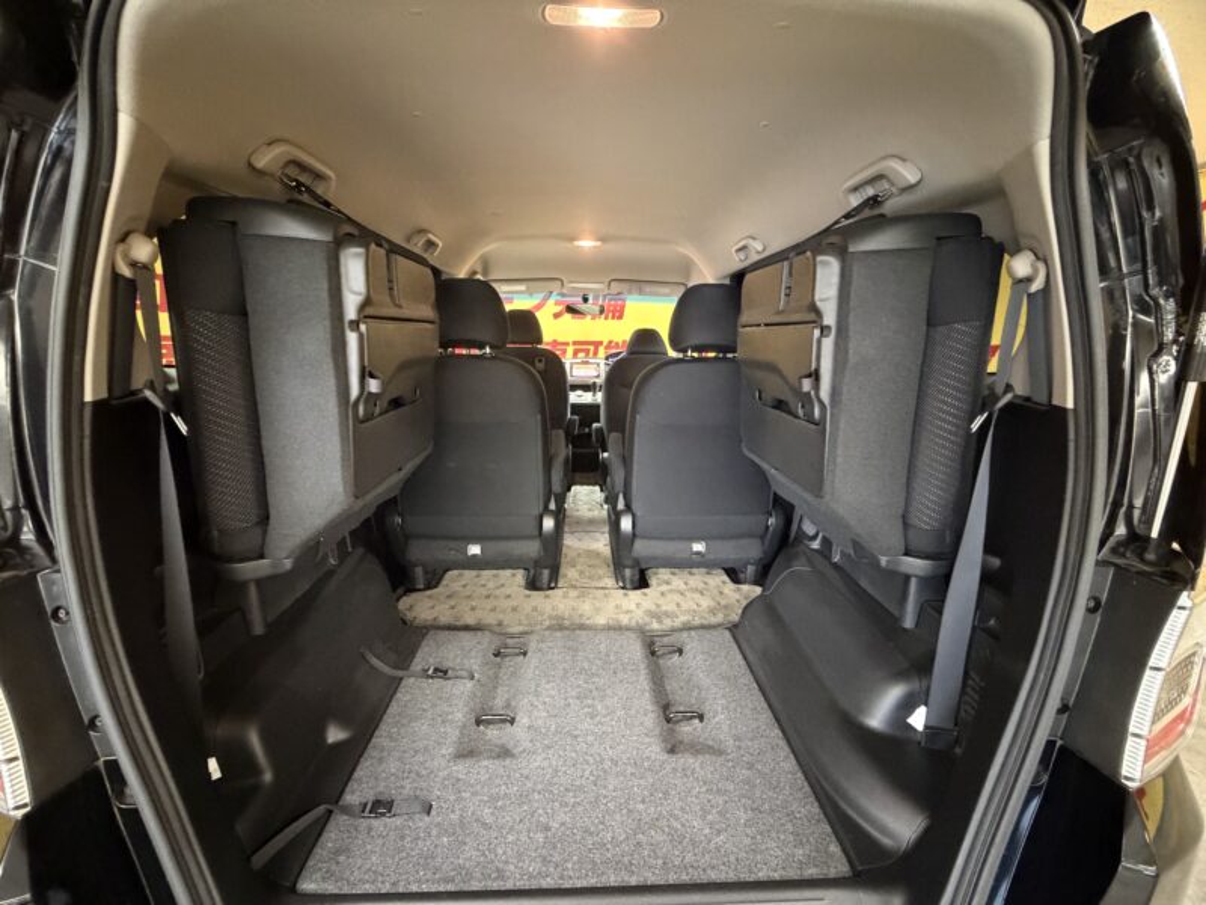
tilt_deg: -13.9
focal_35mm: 14
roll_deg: -0.3
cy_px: 452
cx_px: 603
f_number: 2.2
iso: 1250
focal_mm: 2.22
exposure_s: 1/33
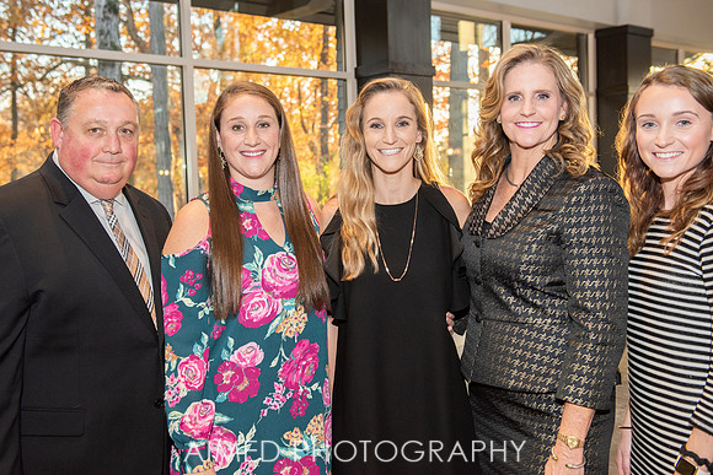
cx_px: 331
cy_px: 222
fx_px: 766
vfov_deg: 34.5
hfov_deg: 49.9
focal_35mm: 39
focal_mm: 36
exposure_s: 1/250
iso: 640
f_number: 4
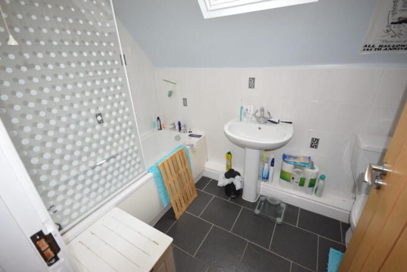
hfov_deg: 100.4
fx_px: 170
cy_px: 136
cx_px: 204
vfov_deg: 77.4
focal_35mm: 15
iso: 800
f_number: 4.5
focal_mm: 10
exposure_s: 1/80
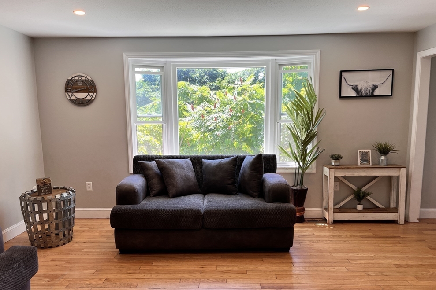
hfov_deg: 65.5
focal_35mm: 28
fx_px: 339
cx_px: 213
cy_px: 168
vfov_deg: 46.2
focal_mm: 5.1
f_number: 1.6
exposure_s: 1/124
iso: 32
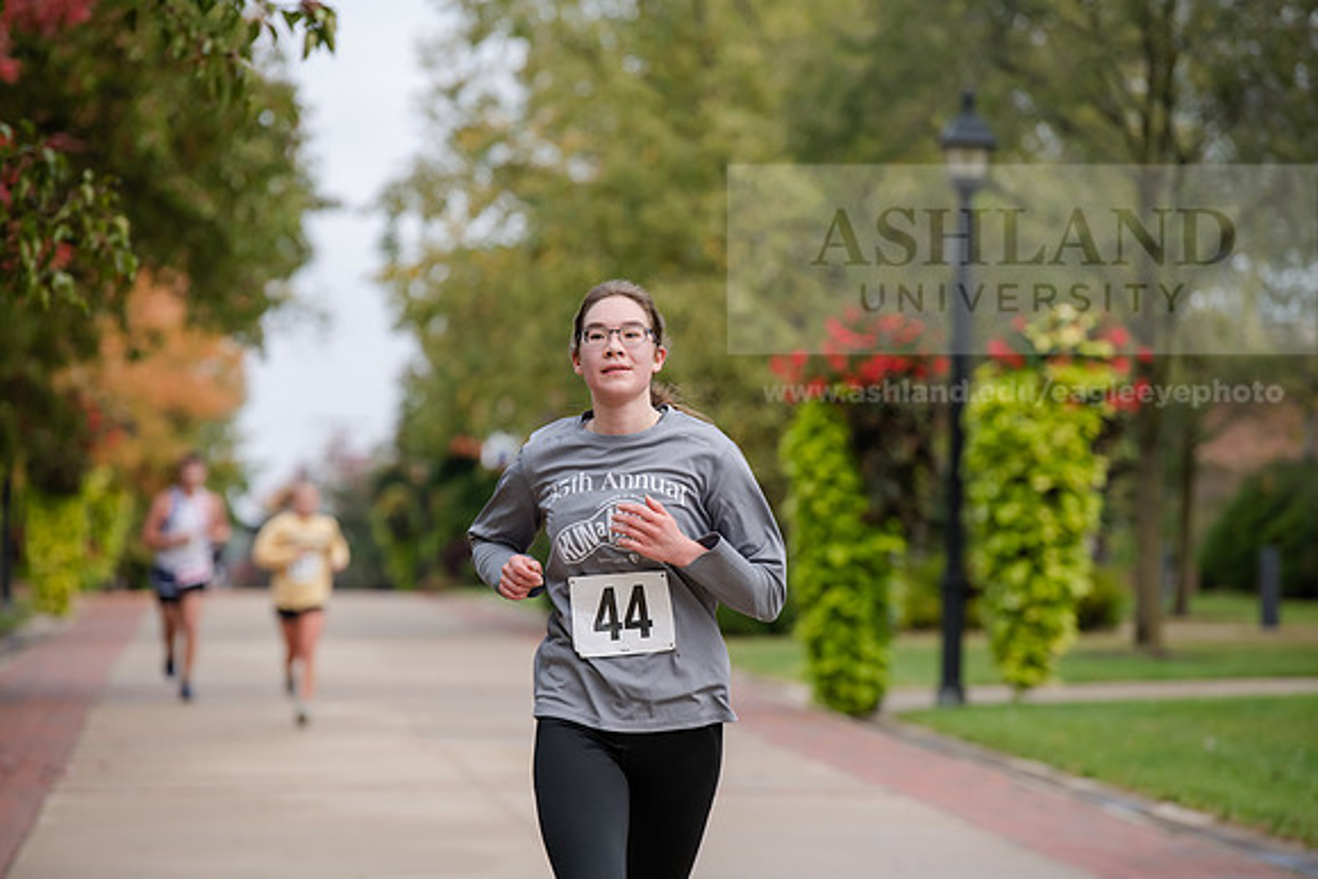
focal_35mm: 195
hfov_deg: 10.5
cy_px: 440
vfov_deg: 7.0
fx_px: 7141
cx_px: 659
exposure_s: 1/500
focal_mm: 195
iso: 500
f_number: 5
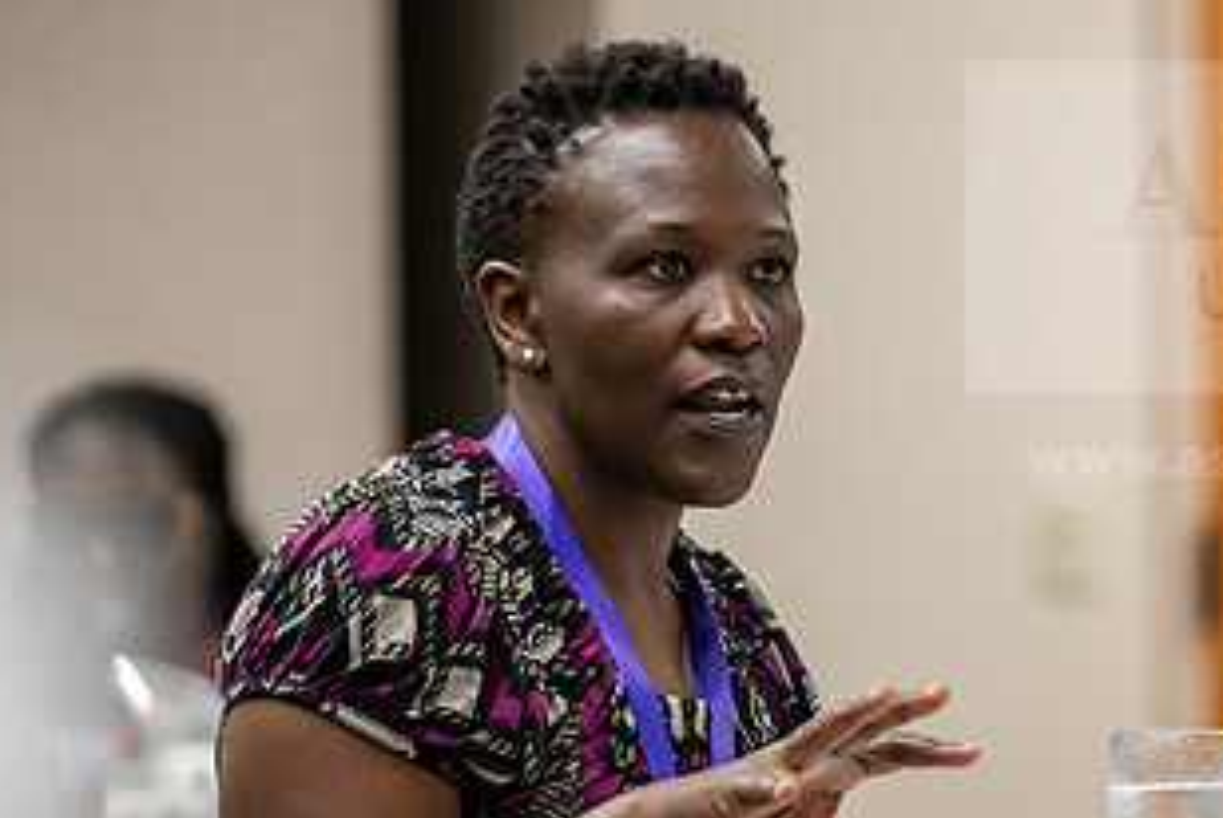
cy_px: 542
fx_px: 8637
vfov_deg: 5.4
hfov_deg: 8.1
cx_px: 846
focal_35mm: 254
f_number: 2.8
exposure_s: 1/200
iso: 2000
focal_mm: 135
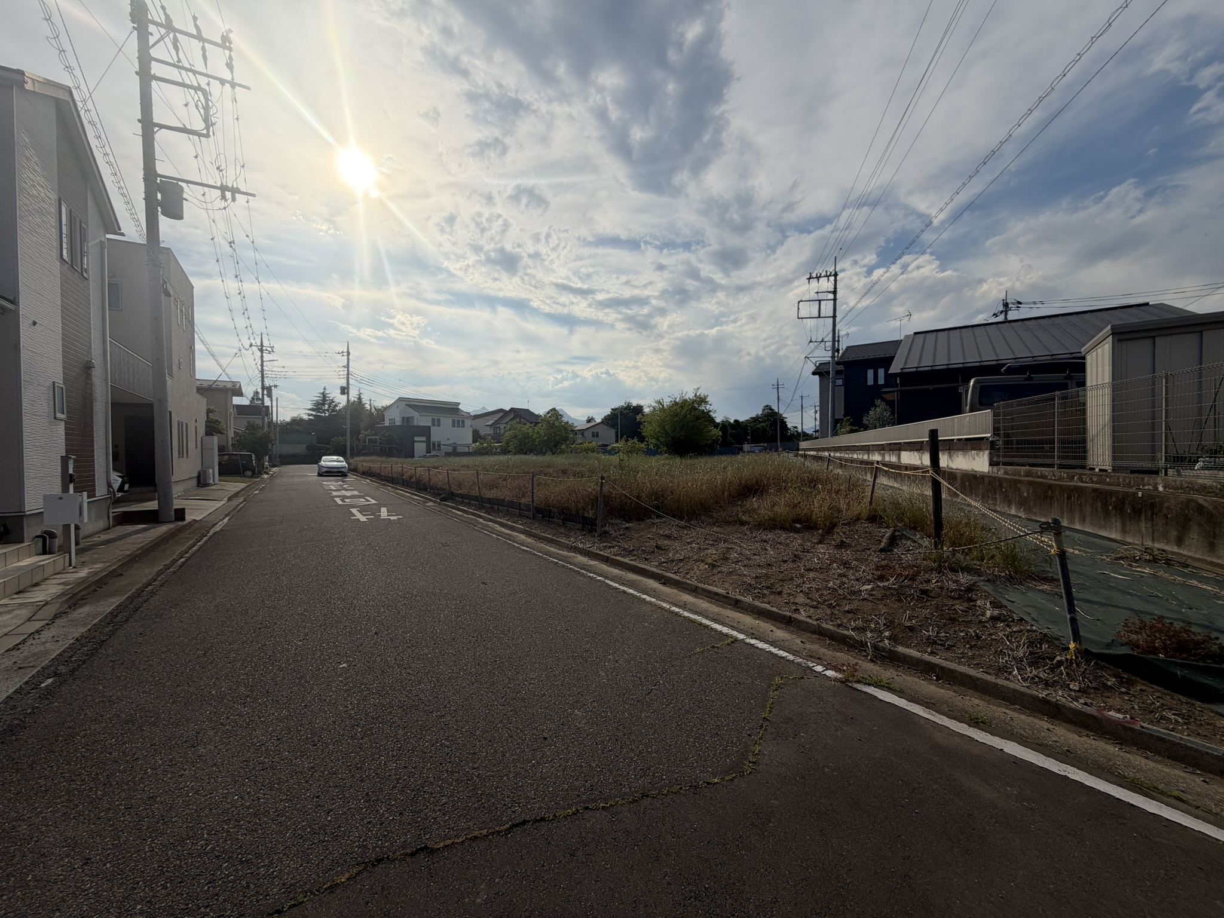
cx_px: 612
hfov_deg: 102.1
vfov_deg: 85.7
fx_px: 495
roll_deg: +1.4
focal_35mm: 14
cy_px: 459
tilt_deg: +0.7
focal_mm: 2.22
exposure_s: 1/1795
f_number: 2.2
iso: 20
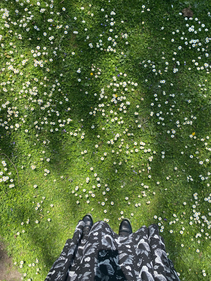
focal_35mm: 26
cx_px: 106
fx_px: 211
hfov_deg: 53.1
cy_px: 140
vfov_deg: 67.3
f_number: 1.8
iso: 32
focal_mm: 4.25
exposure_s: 1/810
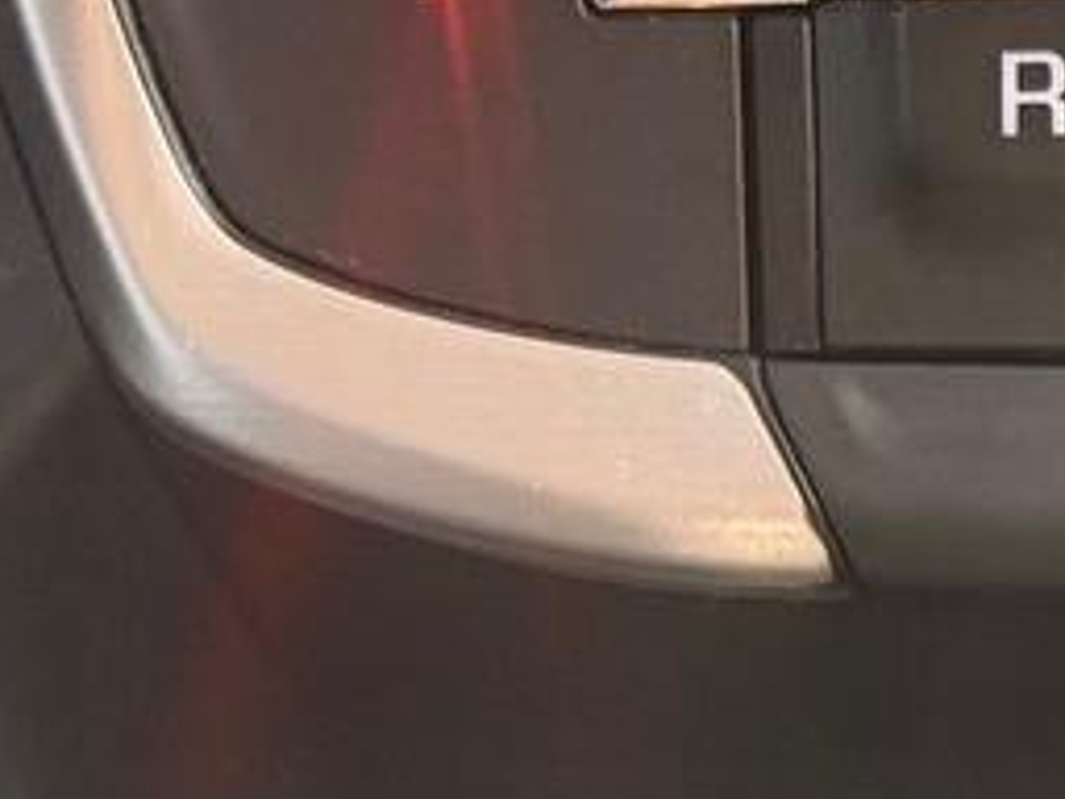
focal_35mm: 240
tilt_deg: -41.2
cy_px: 1115
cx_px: 1481
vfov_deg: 6.1
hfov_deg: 8.1
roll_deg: -1.9
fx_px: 7384
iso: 200
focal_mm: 6.76
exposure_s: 1/215
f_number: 1.78
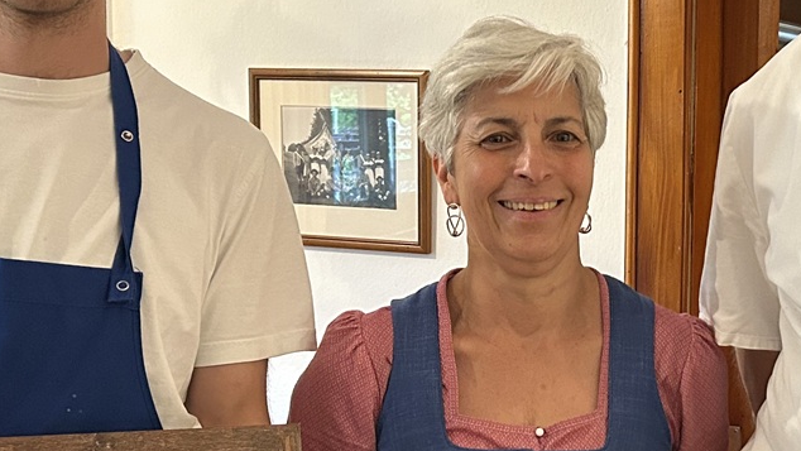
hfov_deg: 31.0
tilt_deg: -6.4
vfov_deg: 18.0
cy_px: 251
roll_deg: -0.4
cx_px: 572
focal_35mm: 67
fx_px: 1423
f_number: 1.5
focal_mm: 5.7
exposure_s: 1/50
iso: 400
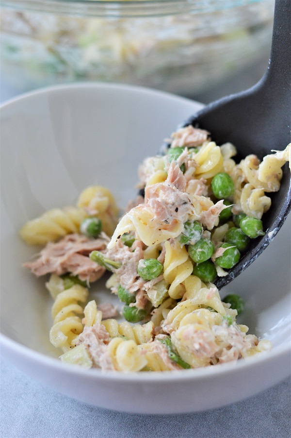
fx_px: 911
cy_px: 219
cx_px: 146
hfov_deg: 18.2
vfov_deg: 27.0
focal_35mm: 75
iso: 900
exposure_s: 1/500
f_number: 2.8
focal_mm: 50
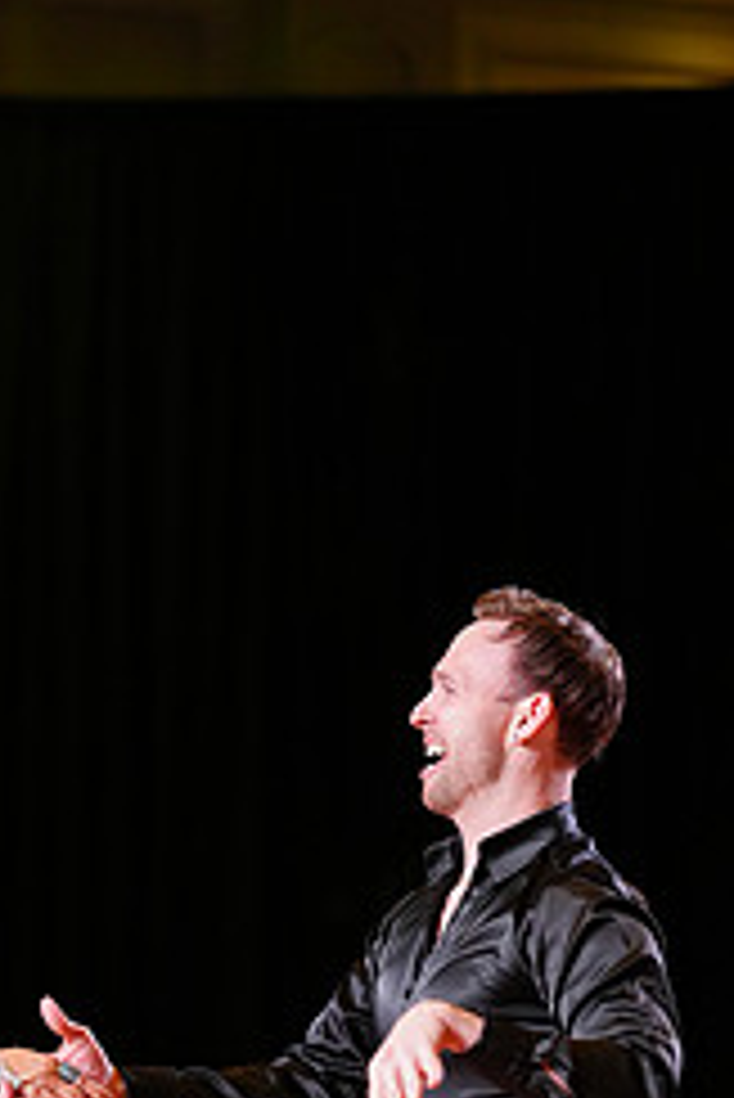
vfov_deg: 7.9
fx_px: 7848
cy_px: 1292
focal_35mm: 257
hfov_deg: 5.3
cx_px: 2
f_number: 2.8
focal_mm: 108
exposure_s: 1/400
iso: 1600
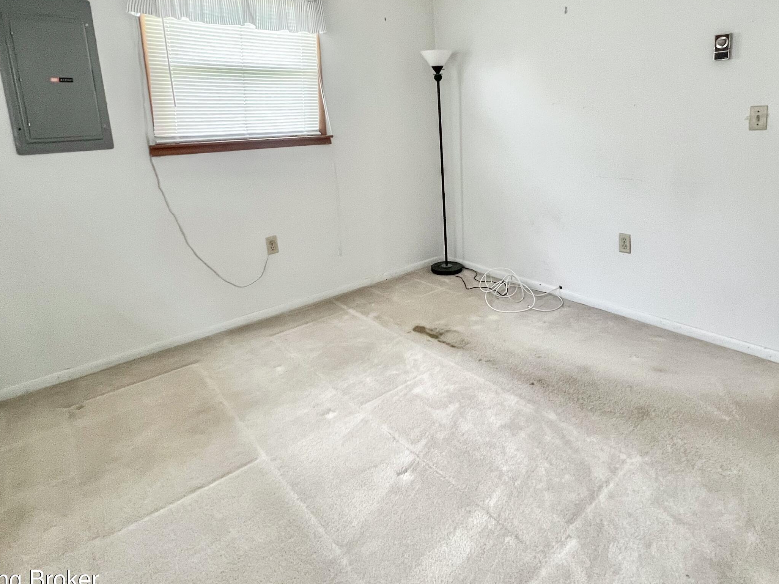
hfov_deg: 84.2
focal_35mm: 19
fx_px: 428
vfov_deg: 66.7
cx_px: 442
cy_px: 191
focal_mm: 1.57
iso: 320
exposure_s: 1/60
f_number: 1.8
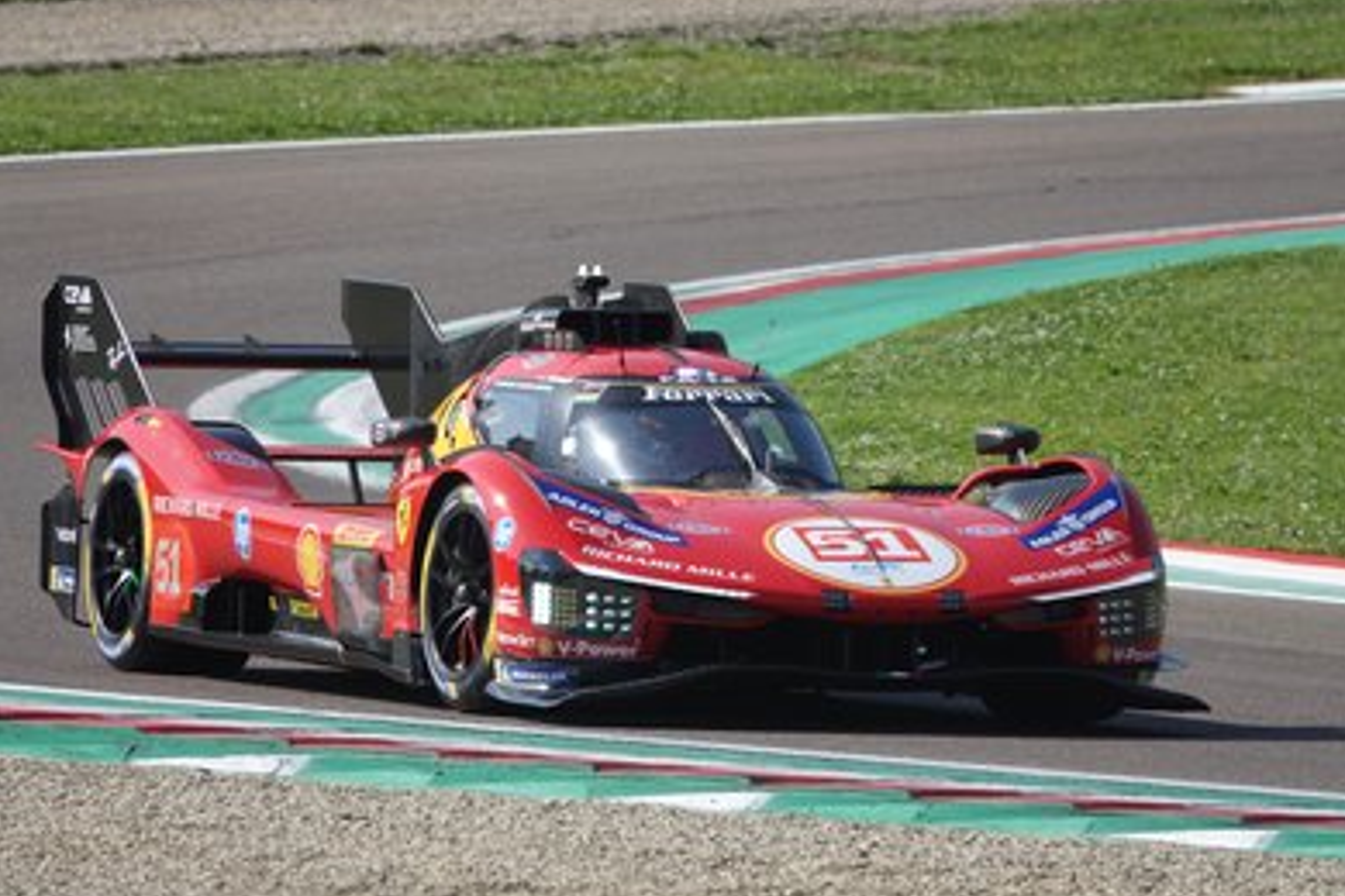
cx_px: 659
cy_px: 493
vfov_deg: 2.1
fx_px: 24208
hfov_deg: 3.2
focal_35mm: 648
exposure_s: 1/800
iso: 100
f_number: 4
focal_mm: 205.6
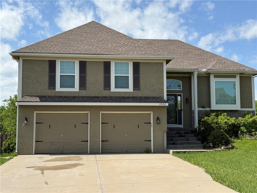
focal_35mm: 48
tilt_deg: +6.0
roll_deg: +0.0
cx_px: 128
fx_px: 356
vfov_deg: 30.3
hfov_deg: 39.7
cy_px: 96
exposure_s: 1/4587
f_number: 1.78
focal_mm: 6.76
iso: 80
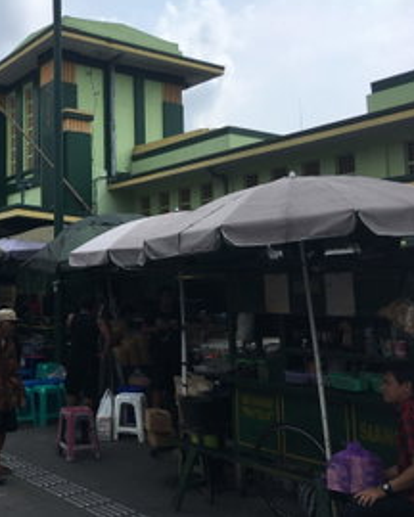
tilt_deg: +5.4
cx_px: 40
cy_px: 232
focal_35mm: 42
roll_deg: -1.2
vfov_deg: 43.8
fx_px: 643
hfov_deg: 33.7
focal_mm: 4.15
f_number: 2.2
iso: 25
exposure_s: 1/2653
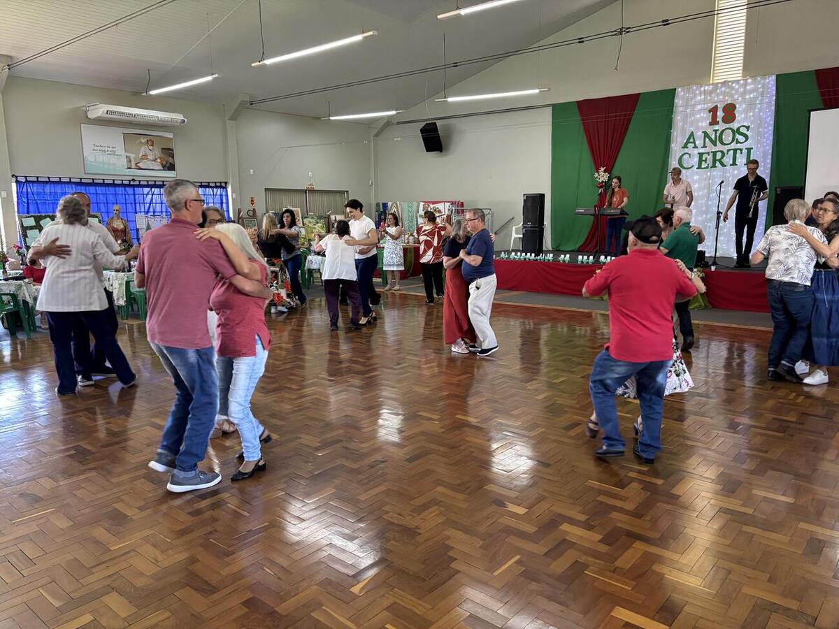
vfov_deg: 53.1
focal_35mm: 26
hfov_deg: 67.3
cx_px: 420
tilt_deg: -11.2
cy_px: 314
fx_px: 630
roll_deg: +0.7
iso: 320
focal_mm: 5.96
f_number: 1.6
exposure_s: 1/60
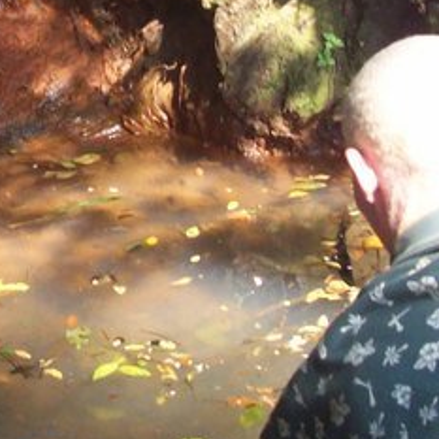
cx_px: 47
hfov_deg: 12.4
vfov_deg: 12.4
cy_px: 39
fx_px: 2009
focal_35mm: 140
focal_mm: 6
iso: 80
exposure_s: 1/98.8
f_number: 2.7
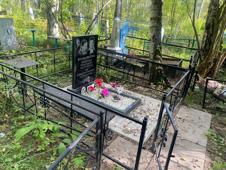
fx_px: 170
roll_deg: -2.9
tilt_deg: -21.1
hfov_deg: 67.3
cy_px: 85
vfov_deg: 53.1
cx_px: 113
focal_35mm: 26
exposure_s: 1/121
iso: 80
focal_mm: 4.25
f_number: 1.8
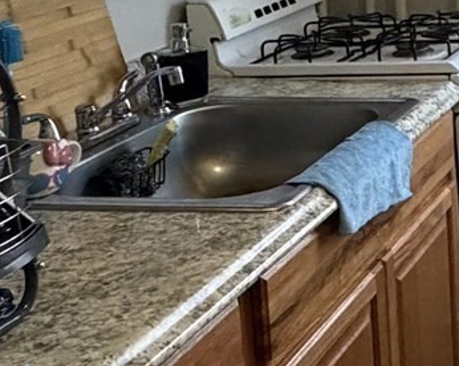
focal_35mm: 81
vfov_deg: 18.4
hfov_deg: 19.6
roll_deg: -1.0
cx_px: 738
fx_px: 1099
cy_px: -3
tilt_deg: -10.3
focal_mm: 2.22
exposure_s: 1/60
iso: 500
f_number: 2.2
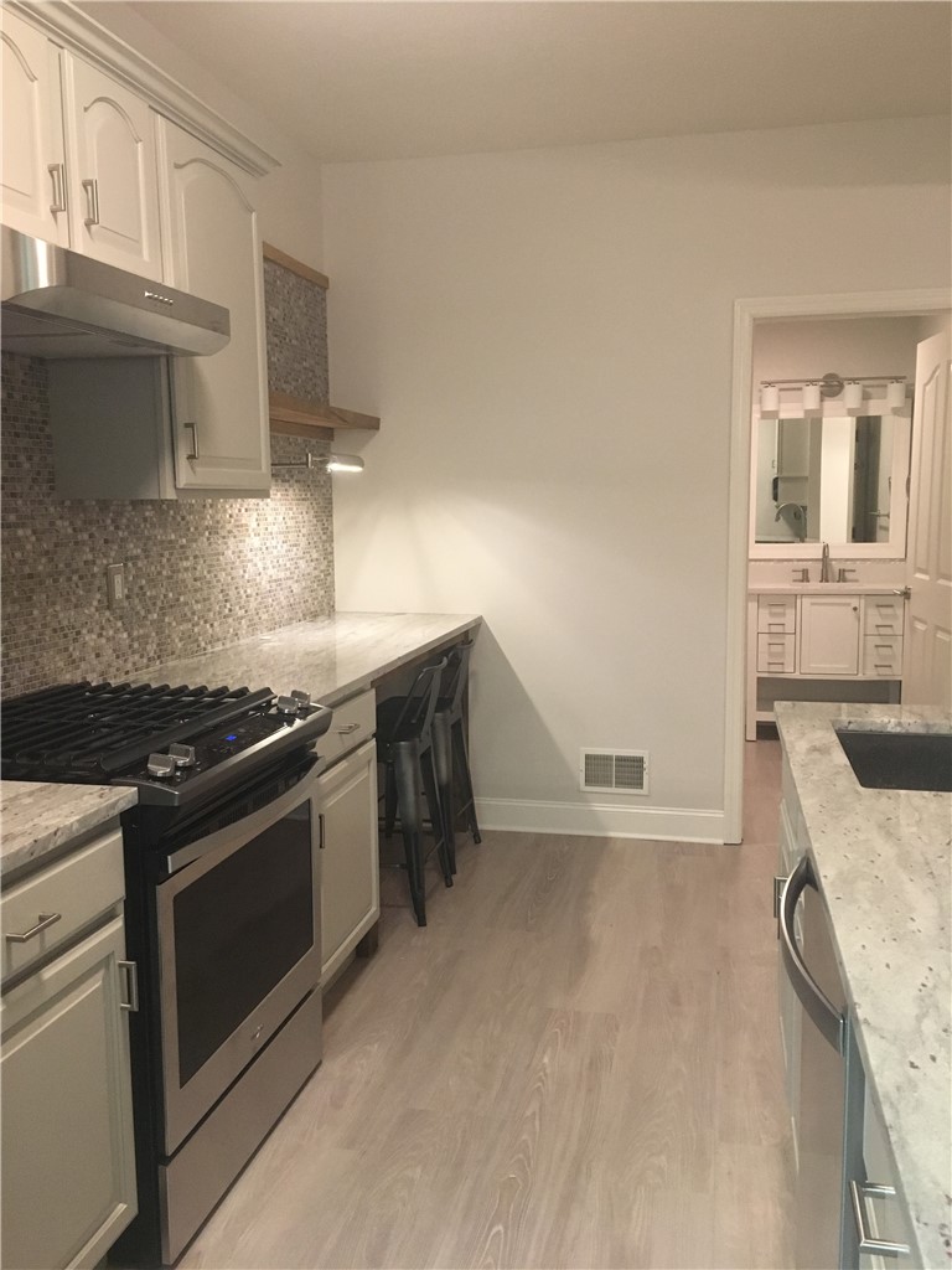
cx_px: 476
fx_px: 1063
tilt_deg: -6.2
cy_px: 635
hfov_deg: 48.2
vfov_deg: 61.7
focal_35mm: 29
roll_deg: +1.1
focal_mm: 4.15
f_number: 2.2
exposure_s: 1/30
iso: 200
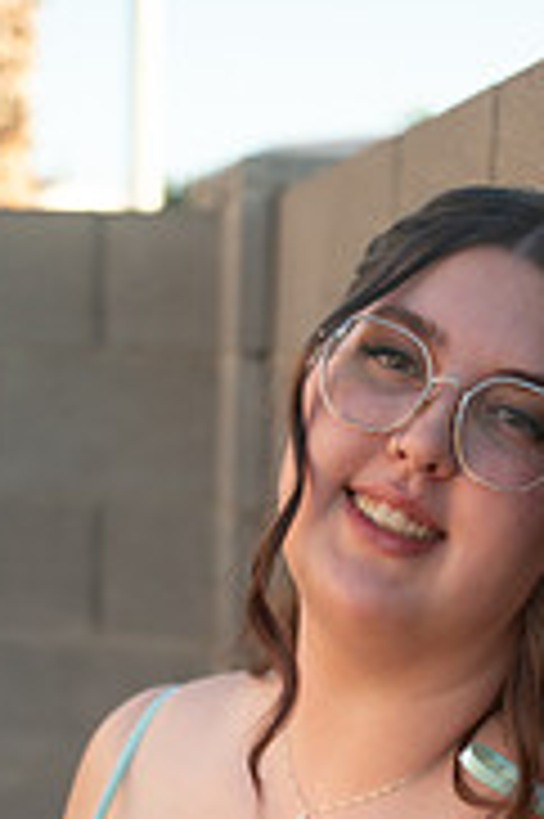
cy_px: 963
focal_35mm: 94
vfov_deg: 20.4
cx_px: 321
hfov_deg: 14.5
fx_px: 2135
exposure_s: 1/1250
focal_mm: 38
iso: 320
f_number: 2.8
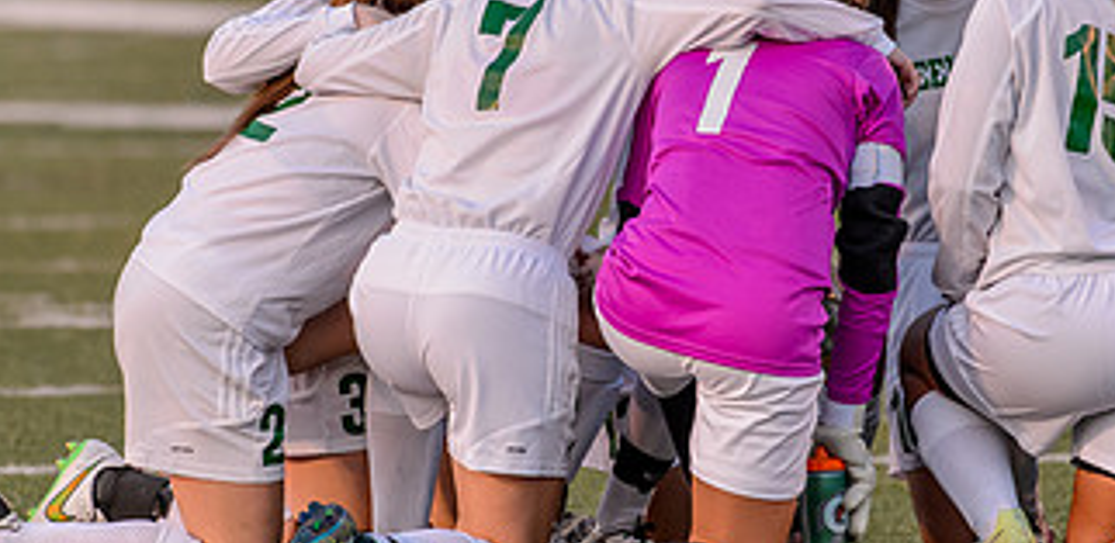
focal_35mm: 803
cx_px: 721
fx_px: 23021
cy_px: 238
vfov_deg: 1.4
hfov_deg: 2.8
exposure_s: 1/160
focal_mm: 390
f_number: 5.6
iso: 2500
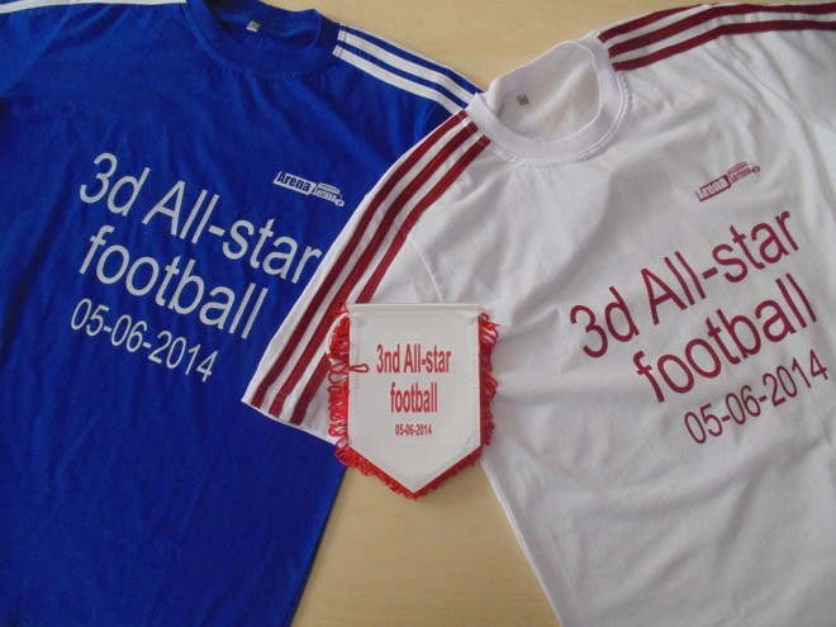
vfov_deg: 61.1
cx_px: 418
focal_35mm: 22
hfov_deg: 76.4
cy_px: 314
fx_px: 531
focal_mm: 4
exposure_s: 1/30
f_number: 3.1
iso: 400
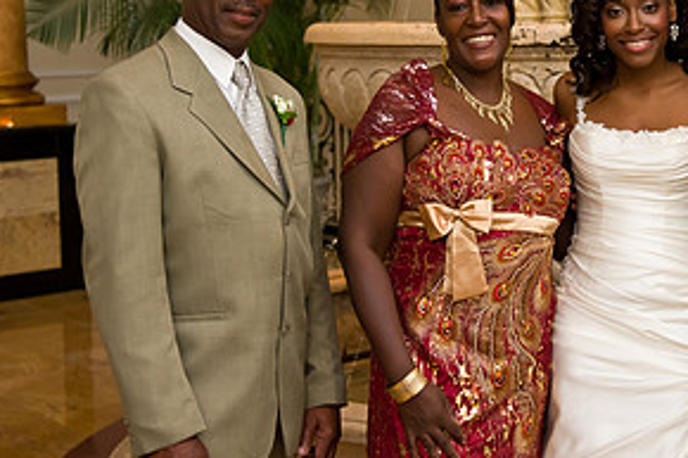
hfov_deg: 26.4
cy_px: 150
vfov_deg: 17.9
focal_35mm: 76
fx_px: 1452
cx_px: 484
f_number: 3.2
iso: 1600
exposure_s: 1/125
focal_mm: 38
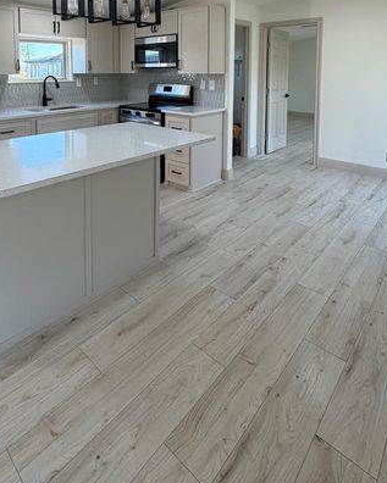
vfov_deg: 66.0
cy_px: 97
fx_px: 329
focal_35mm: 23
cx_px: 142
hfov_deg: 60.0
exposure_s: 1/121
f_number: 2.2
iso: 160
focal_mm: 2.22
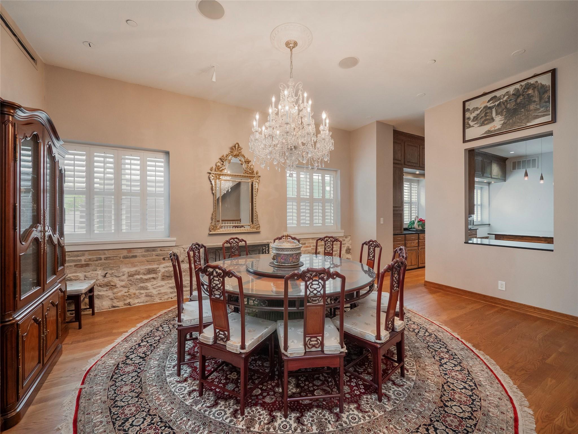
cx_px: 289
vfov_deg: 85.7
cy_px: 217
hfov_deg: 102.1
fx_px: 234
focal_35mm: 14
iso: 500
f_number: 4.5
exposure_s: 1/10
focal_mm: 7
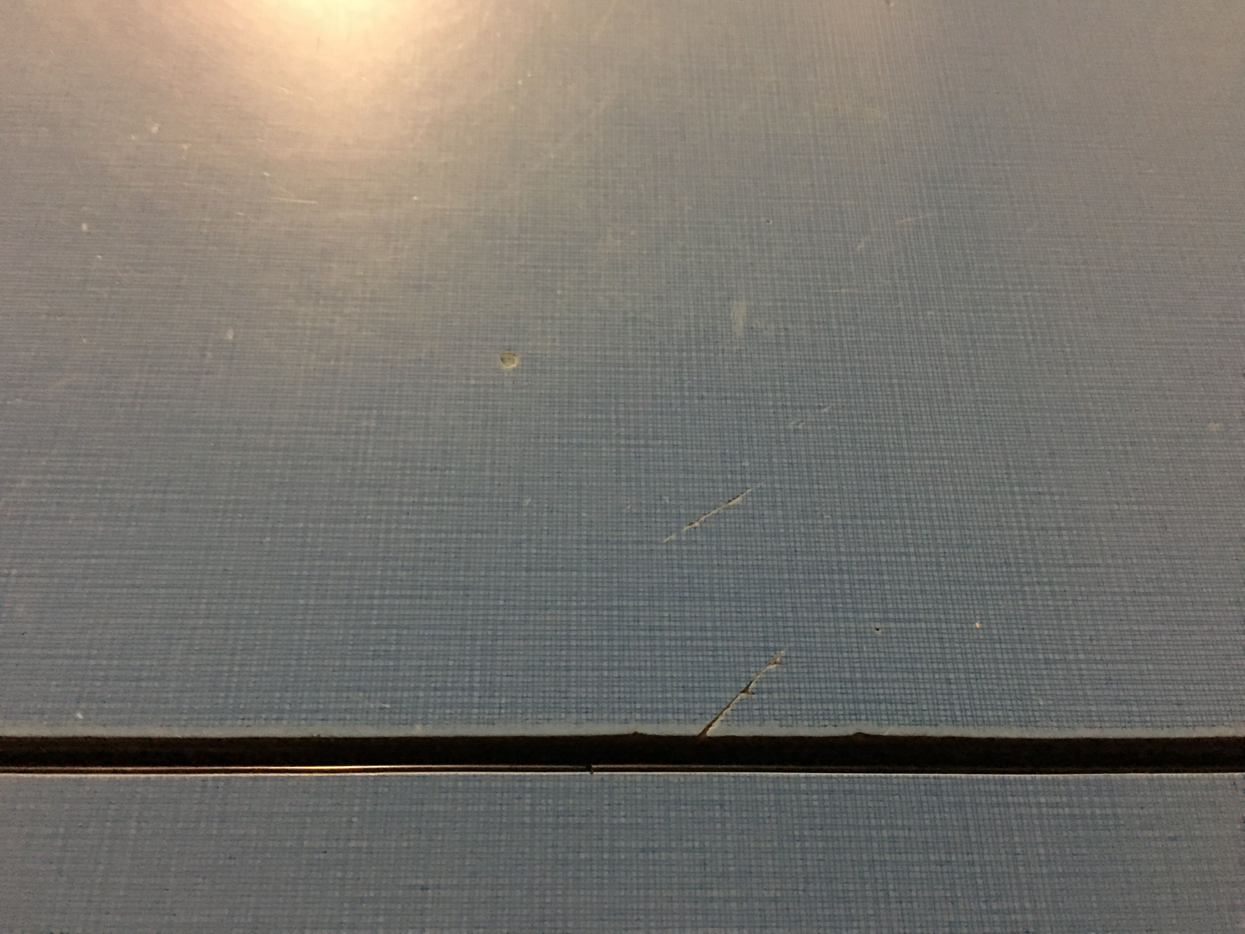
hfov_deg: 61.7
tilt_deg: -62.8
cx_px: 622
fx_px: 1043
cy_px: 467
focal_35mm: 29
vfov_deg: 48.2
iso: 160
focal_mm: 4.15
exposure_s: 1/4
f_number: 2.2
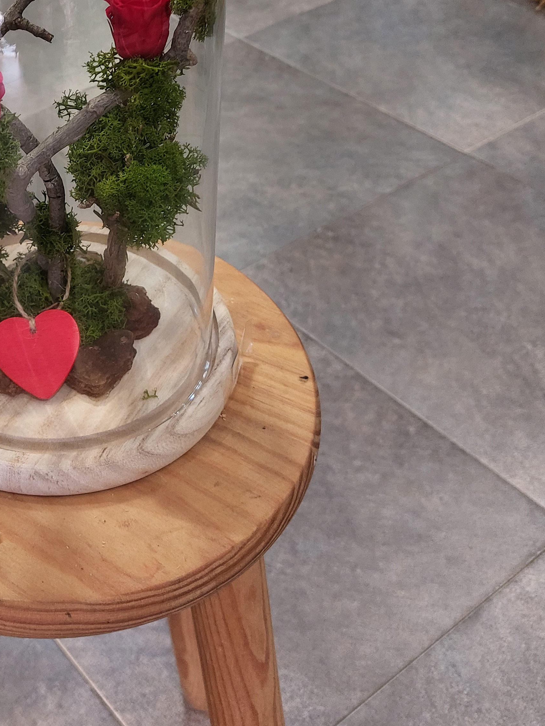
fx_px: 1071
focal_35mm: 51
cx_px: 30
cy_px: 145
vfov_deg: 36.2
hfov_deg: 27.3
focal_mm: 5.23
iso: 200
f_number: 1.8
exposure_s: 1/50
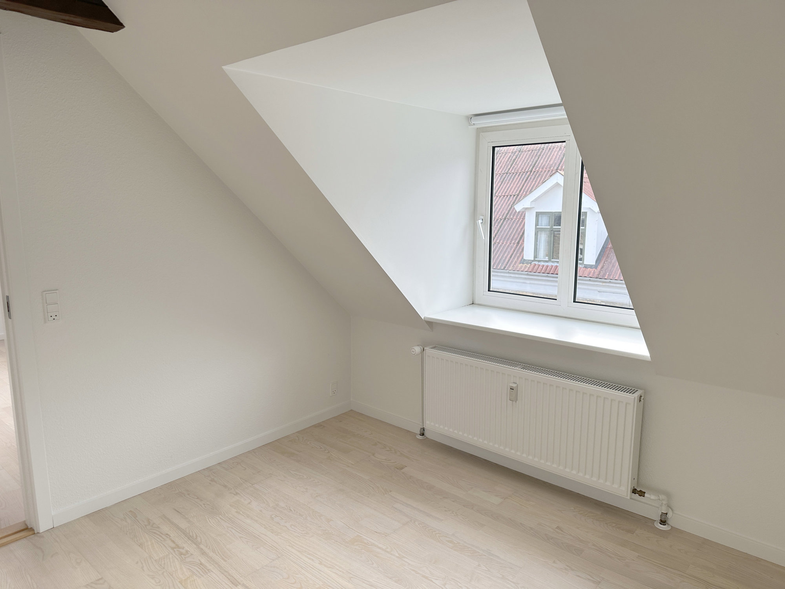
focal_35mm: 24
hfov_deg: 71.6
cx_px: 392
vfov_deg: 56.8
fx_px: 544
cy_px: 294
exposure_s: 1/121
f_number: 1.78
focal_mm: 6.86
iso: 100
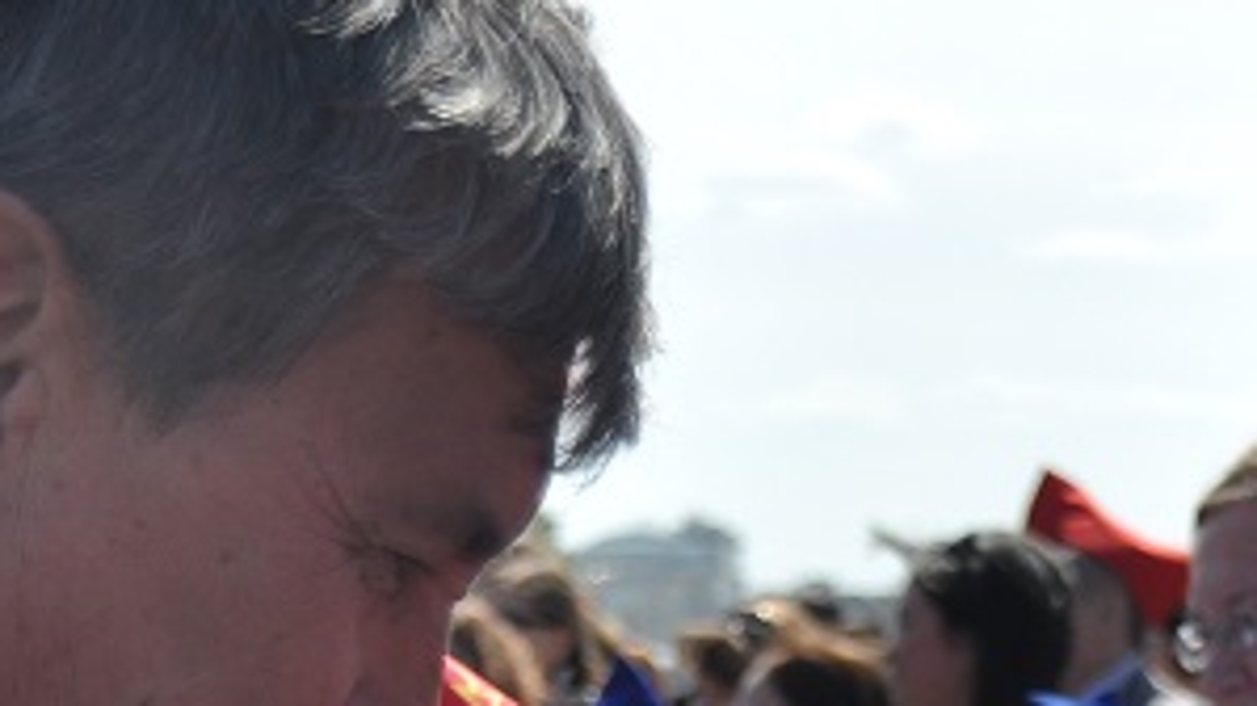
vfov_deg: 5.5
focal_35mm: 216
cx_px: 1070
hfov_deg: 9.9
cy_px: 1427
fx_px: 7197
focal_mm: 32
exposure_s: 1/1000
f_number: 4
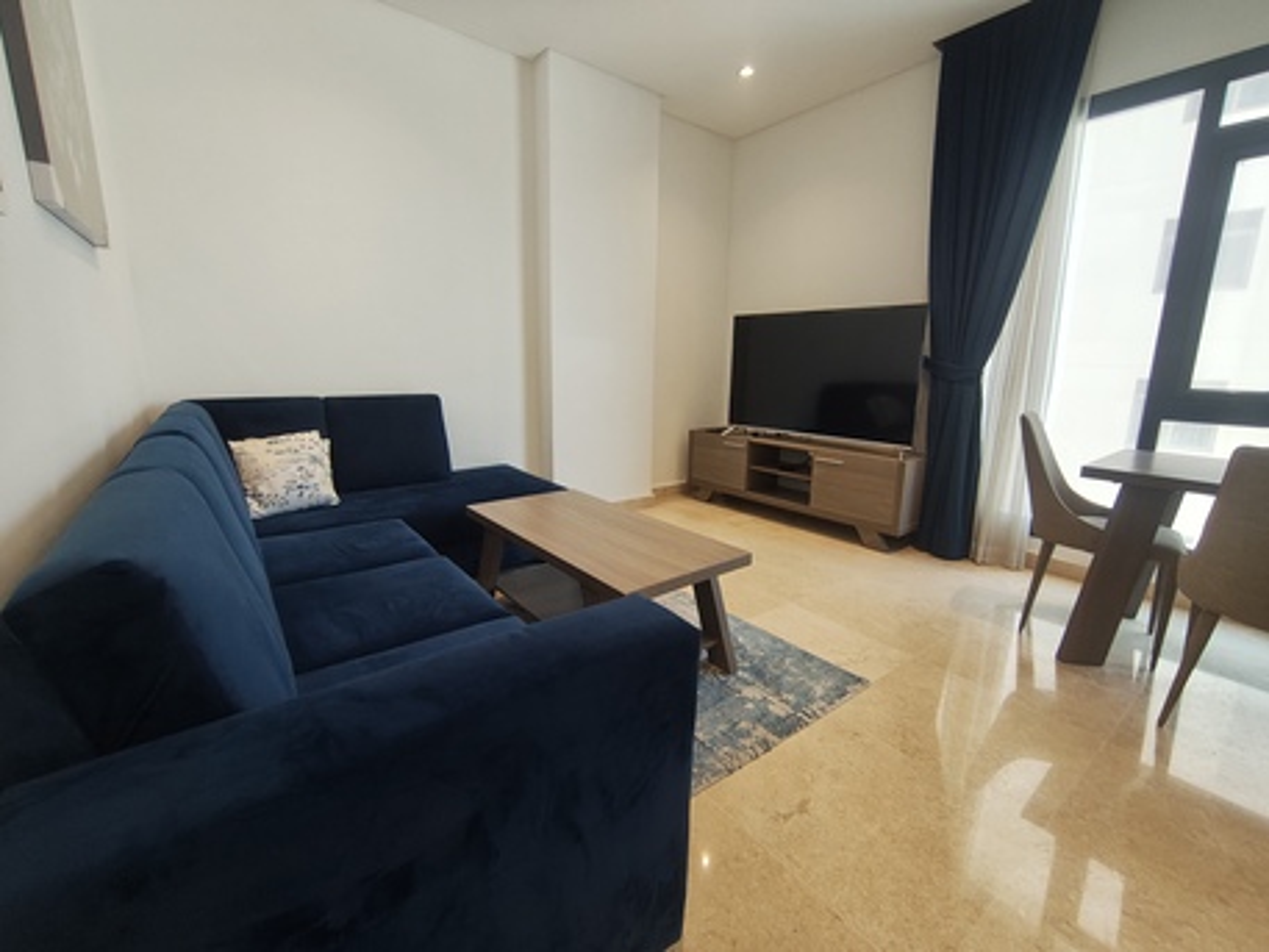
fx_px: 550
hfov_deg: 98.2
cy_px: 476
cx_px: 634
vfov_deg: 81.8
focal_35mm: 15
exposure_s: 1/50
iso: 320
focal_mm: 1.6
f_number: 2.2
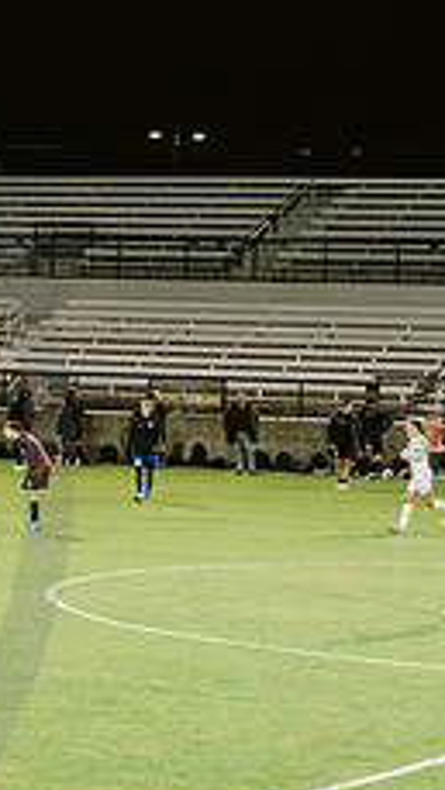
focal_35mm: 186
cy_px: 461
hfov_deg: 6.3
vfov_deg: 11.6
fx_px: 3897
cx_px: -538
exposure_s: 1/160
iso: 2000
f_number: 4
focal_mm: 70
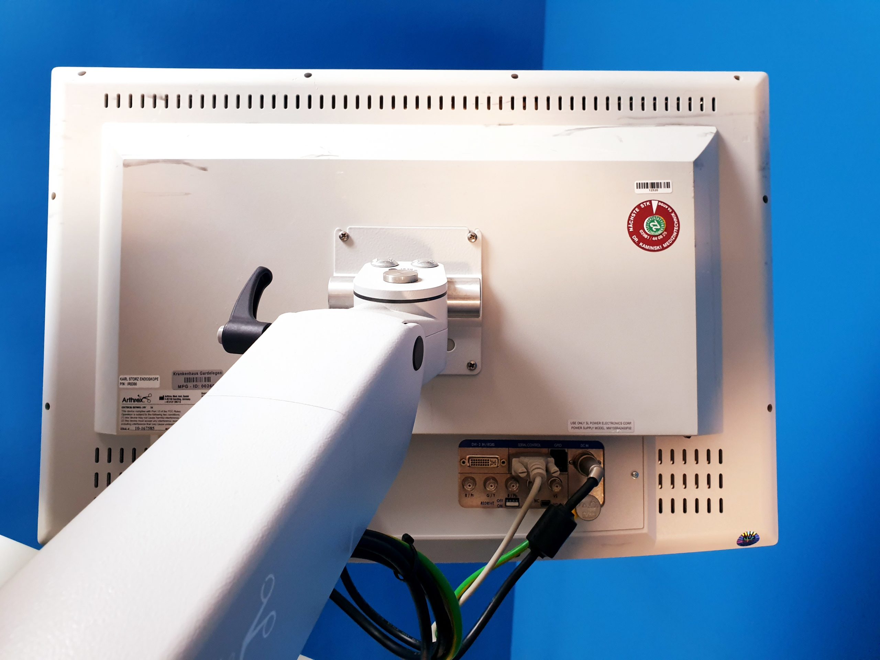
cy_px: 330
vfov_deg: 53.1
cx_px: 440
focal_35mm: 26
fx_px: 661
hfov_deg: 67.3
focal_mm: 4.3
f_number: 2.4
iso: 250
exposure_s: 1/50
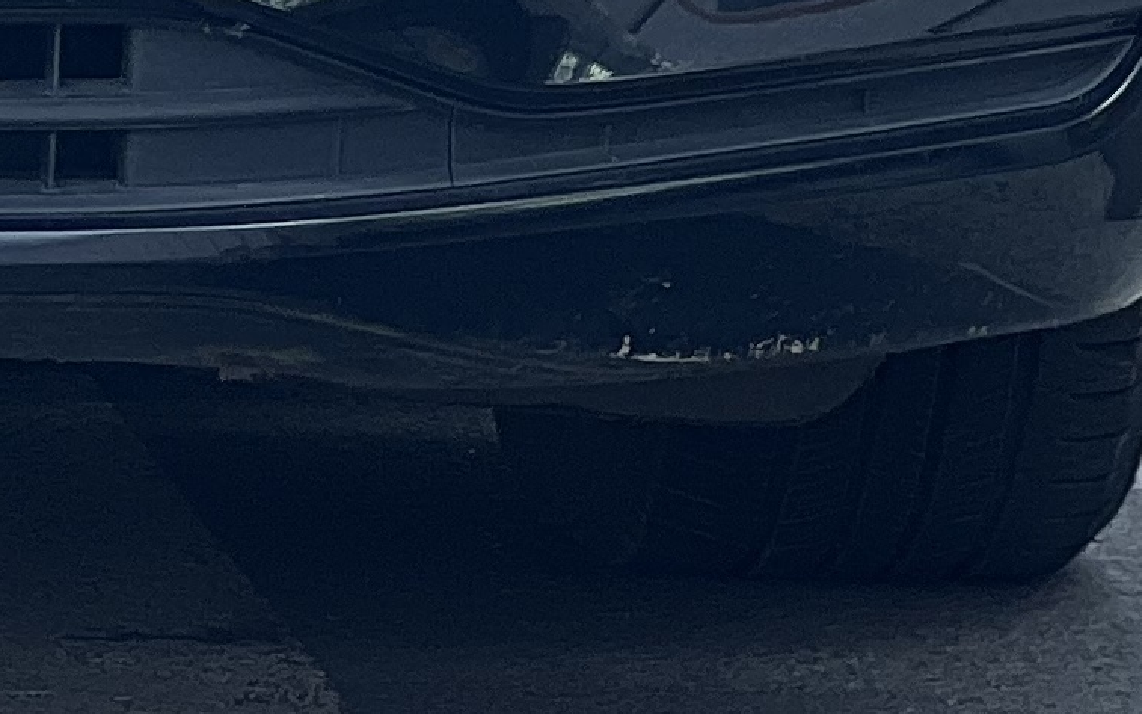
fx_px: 13538
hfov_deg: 4.7
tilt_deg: -1.5
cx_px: -1285
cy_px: -863
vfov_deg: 3.0
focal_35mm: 435
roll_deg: +0.2
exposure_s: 1/131
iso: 20
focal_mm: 9
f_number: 2.8
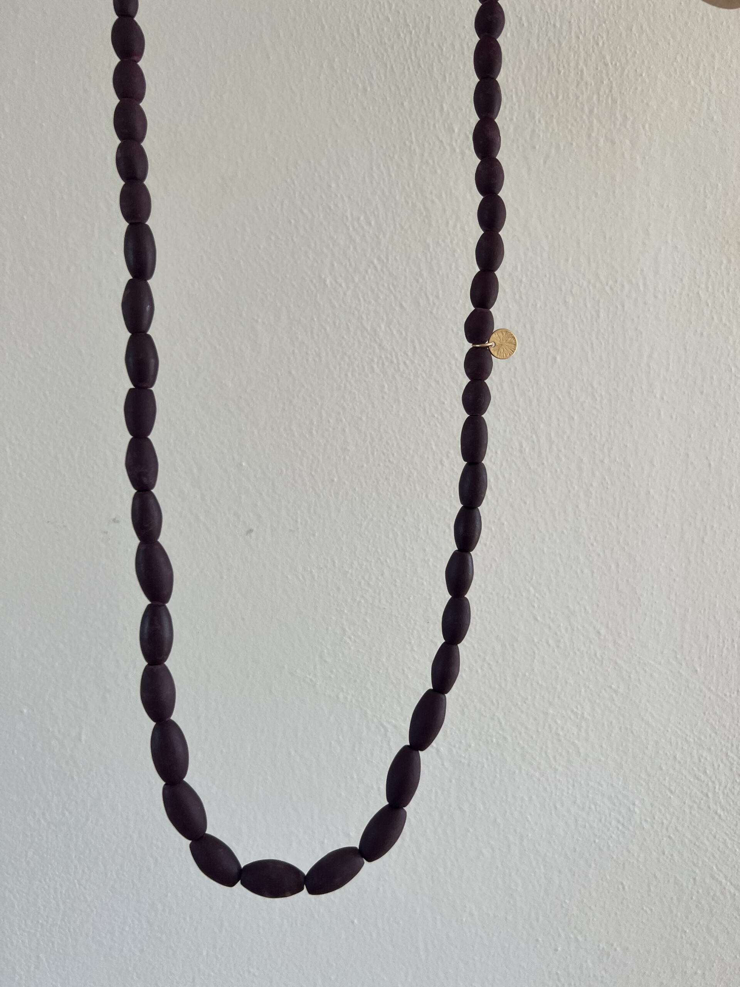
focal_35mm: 26
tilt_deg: -6.7
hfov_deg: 53.1
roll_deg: +0.7
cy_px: 494
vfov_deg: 67.3
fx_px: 741
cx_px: 370
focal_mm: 5.7
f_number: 1.5
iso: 40
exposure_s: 1/121
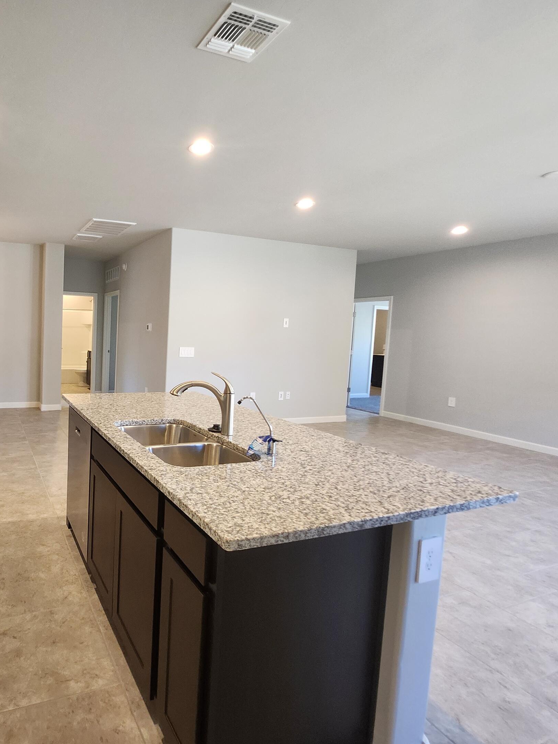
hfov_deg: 65.9
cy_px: 362
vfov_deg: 87.7
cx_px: 122
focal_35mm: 18
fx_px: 387
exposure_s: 1/60
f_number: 2.2
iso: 320
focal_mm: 1.7
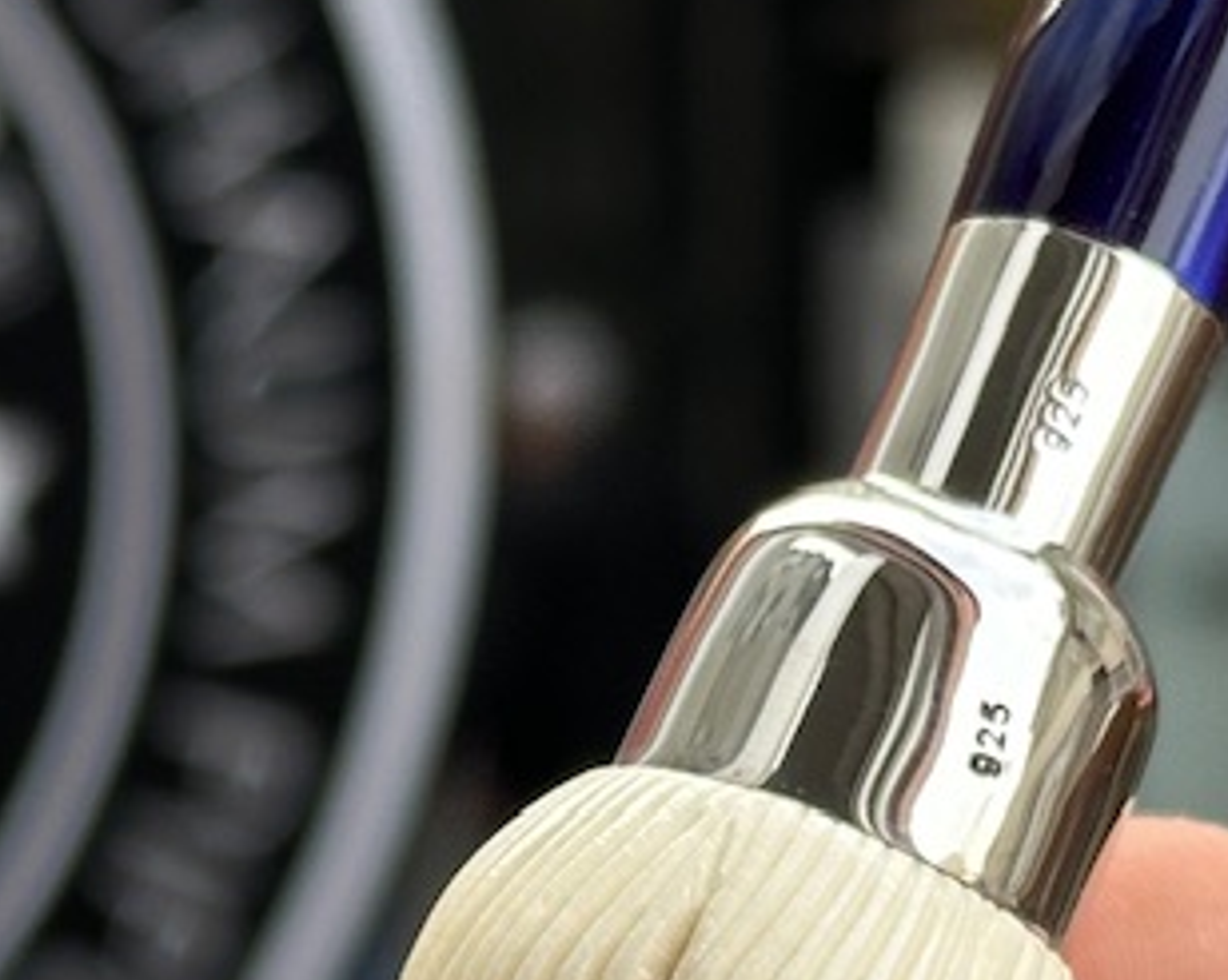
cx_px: 478
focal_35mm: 195
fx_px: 7083
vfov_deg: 7.9
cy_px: 960
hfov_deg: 9.9
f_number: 1.78
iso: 64
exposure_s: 1/699
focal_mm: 6.86
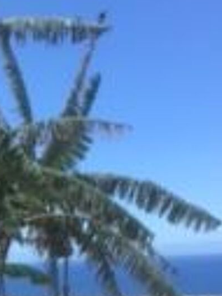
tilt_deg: -7.1
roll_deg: +0.9
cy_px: 330
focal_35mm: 73
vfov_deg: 24.8
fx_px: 625
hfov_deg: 19.6
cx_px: 5
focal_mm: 4.15
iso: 25
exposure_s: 1/1538
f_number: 2.2
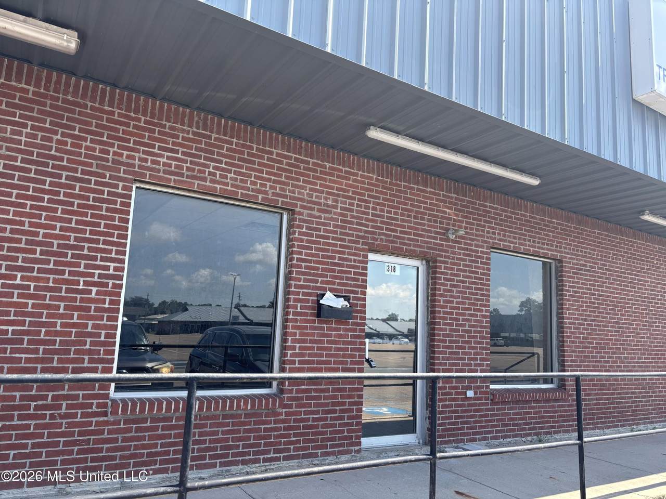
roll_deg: -2.8
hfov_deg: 67.3
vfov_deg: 53.1
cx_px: 333
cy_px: 250
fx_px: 500
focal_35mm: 26
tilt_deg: +9.3
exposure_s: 1/837
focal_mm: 5.96
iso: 50
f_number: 1.6
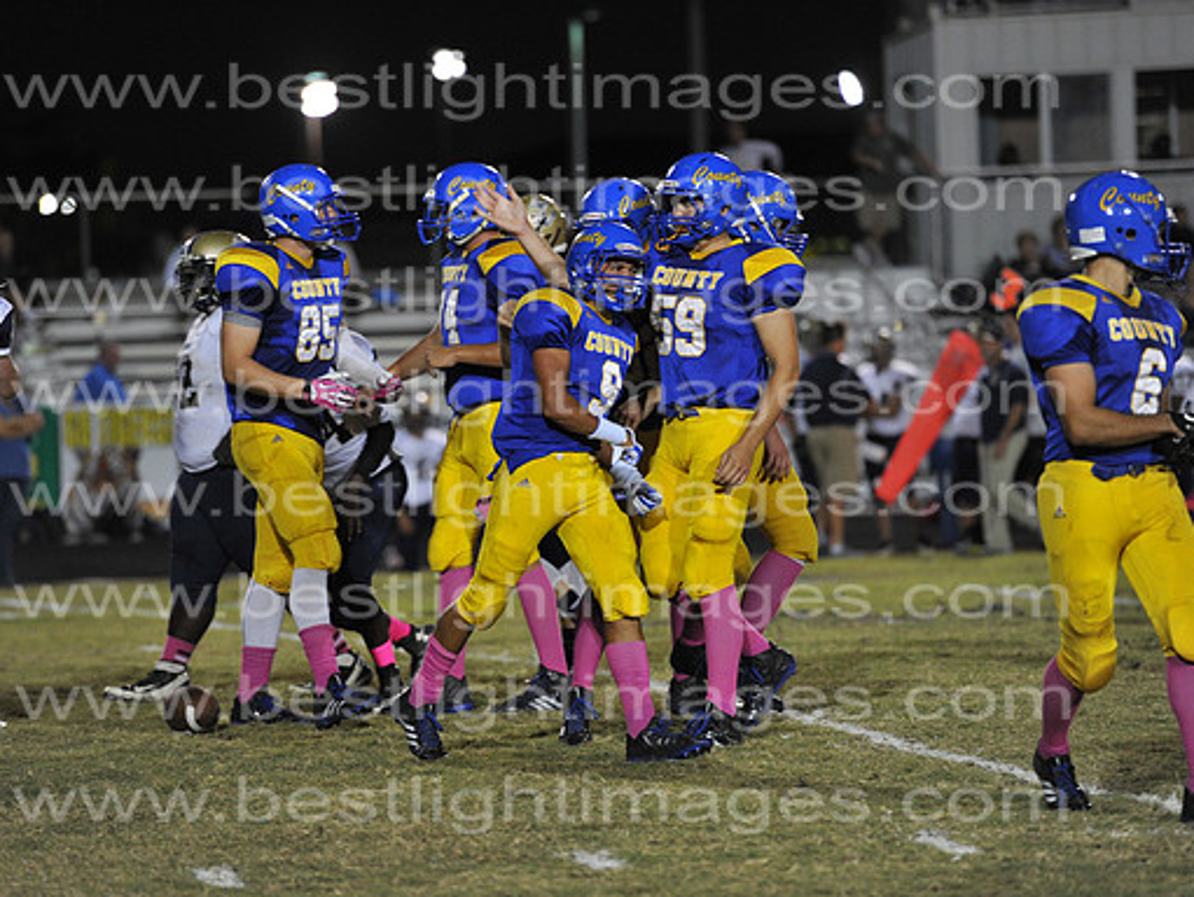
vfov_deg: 6.8
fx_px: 7525
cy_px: 448
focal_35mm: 218
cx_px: 542
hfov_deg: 9.1
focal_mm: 200
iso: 3200
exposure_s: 1/400
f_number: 3.2
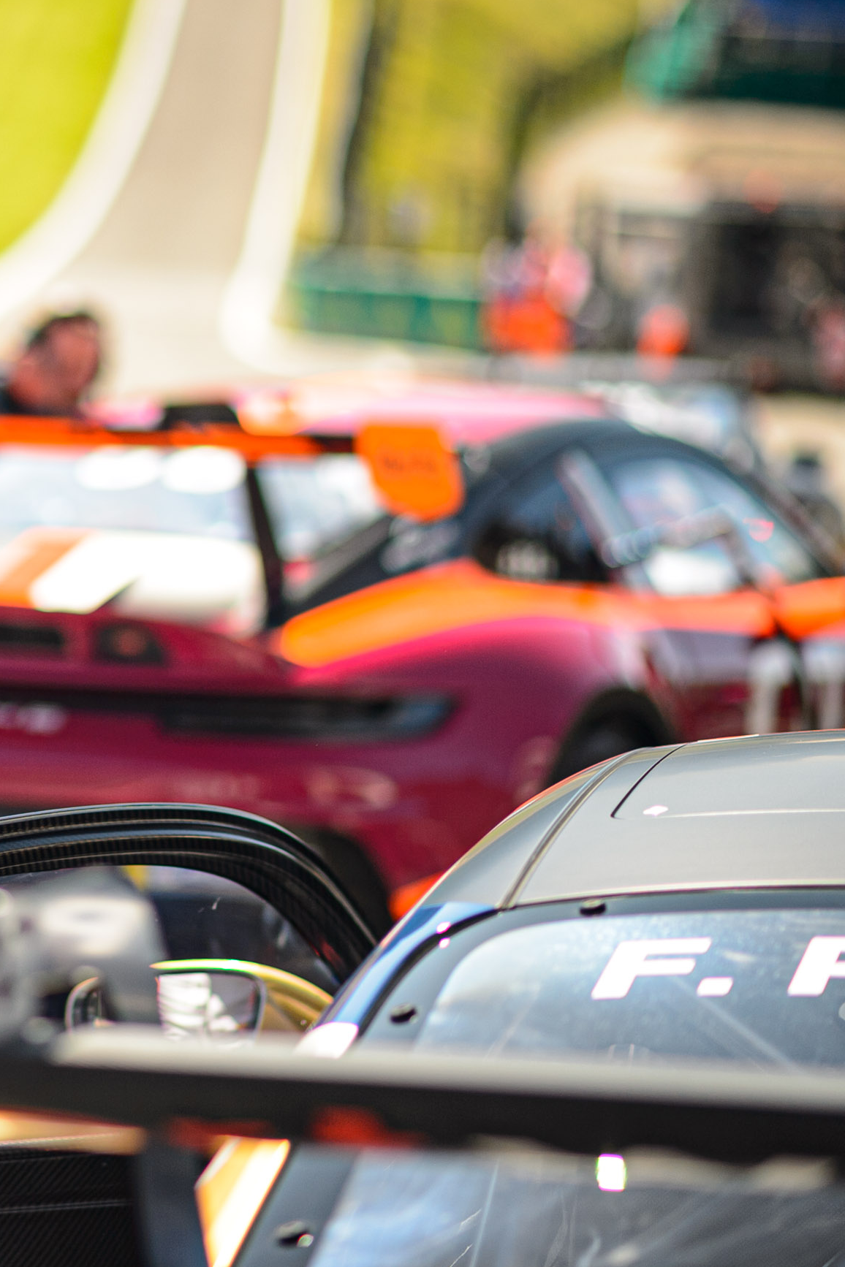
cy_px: 482
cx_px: -64
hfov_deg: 8.6
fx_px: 5598
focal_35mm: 159
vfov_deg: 12.9
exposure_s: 1/2500
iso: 160
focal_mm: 85
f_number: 1.8
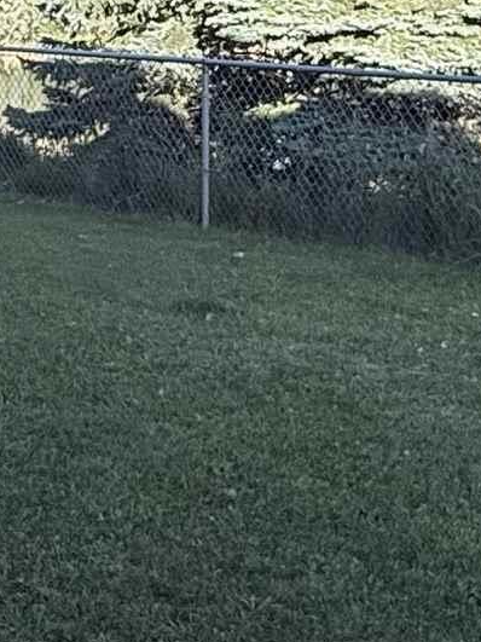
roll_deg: +0.7
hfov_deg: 18.2
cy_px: -8
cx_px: 247
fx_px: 1501
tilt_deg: +0.5
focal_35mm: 81
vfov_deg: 23.1
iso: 50
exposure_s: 1/901
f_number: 2.2
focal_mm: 2.22
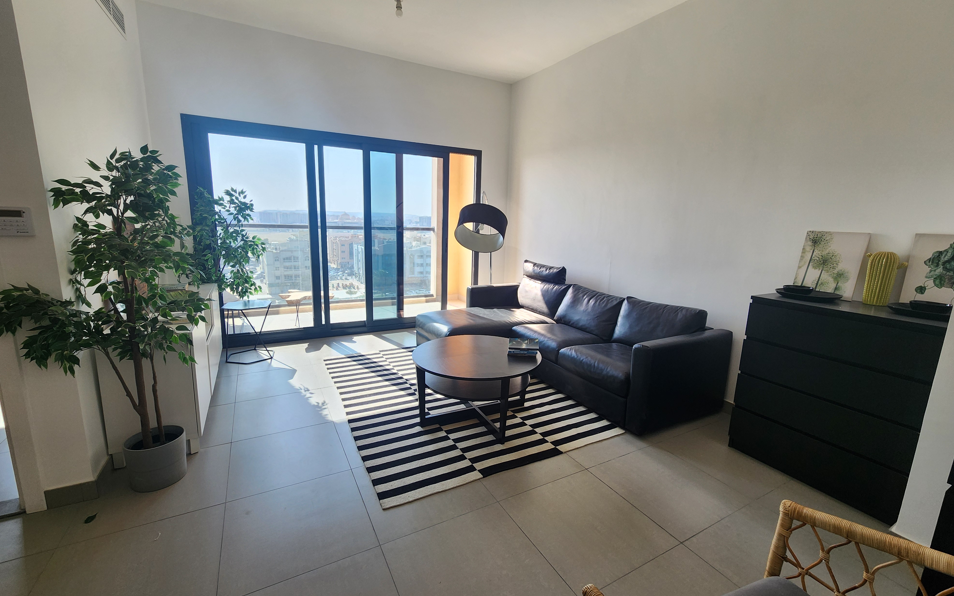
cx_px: 480
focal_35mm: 14
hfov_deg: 105.3
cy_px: 301
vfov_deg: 78.6
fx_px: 364
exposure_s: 1/127
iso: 50
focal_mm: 2.2
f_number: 2.2
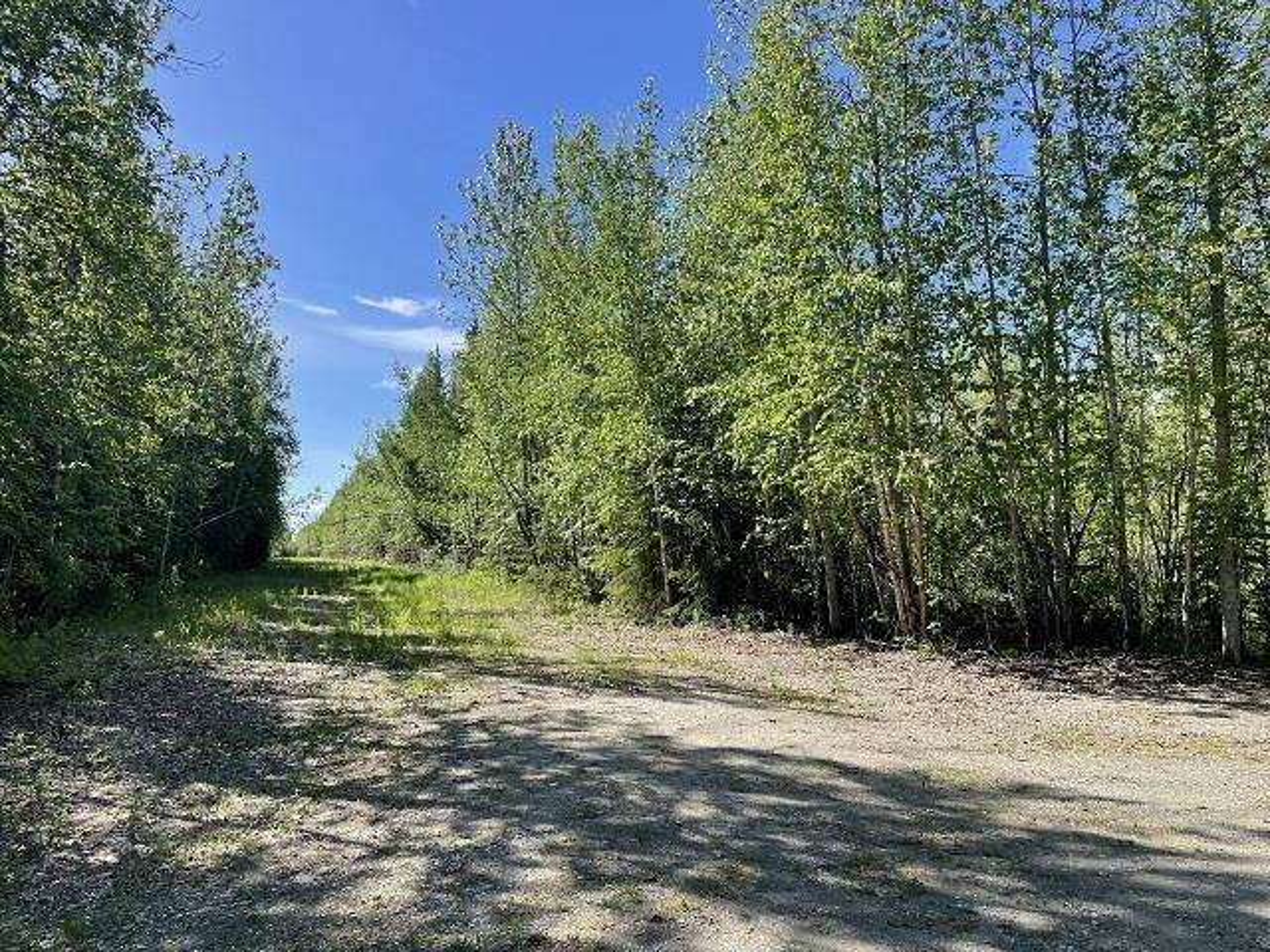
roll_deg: +1.2
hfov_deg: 67.3
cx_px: 635
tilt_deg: +3.3
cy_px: 476
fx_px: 954
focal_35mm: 26
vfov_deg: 53.1
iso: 32
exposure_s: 1/1742
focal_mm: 4.2
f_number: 1.6
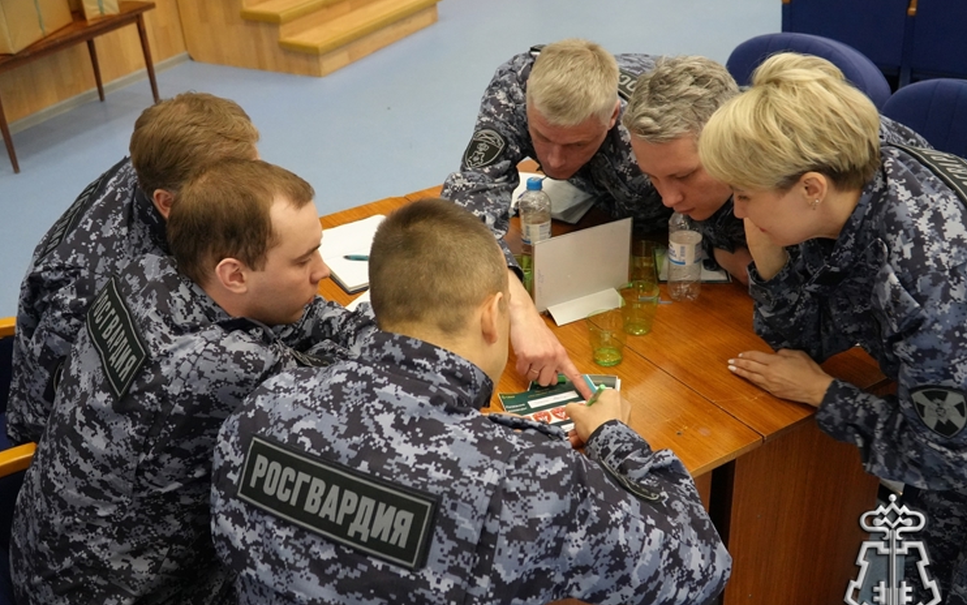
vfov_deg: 37.3
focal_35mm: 34
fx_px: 896
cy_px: 322
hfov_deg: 56.7
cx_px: 486
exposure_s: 1/160
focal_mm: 22
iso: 4000
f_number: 4
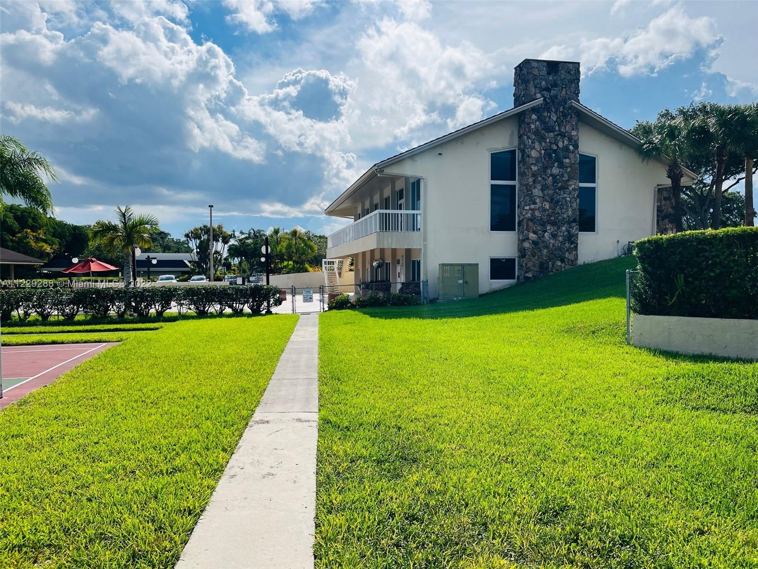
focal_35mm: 26
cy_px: 284
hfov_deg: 67.3
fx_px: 569
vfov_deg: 53.1
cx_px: 379
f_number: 1.6
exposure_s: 1/7353
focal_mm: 5.1
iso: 50
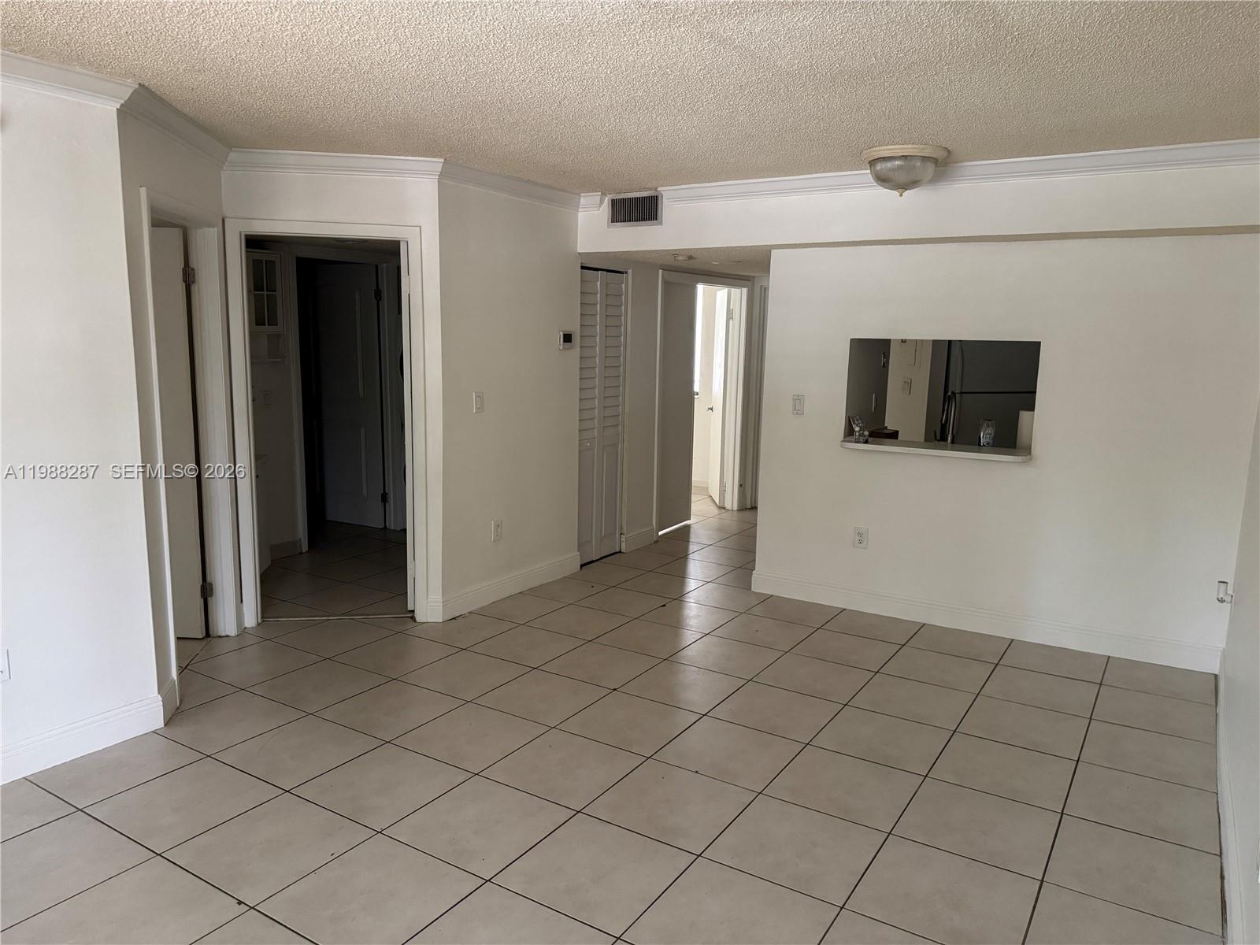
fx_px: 874
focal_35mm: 24
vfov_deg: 56.8
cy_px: 472
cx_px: 630
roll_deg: -1.4
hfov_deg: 71.6
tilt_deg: -9.7
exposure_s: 1/60
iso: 500
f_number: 1.78
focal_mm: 6.76
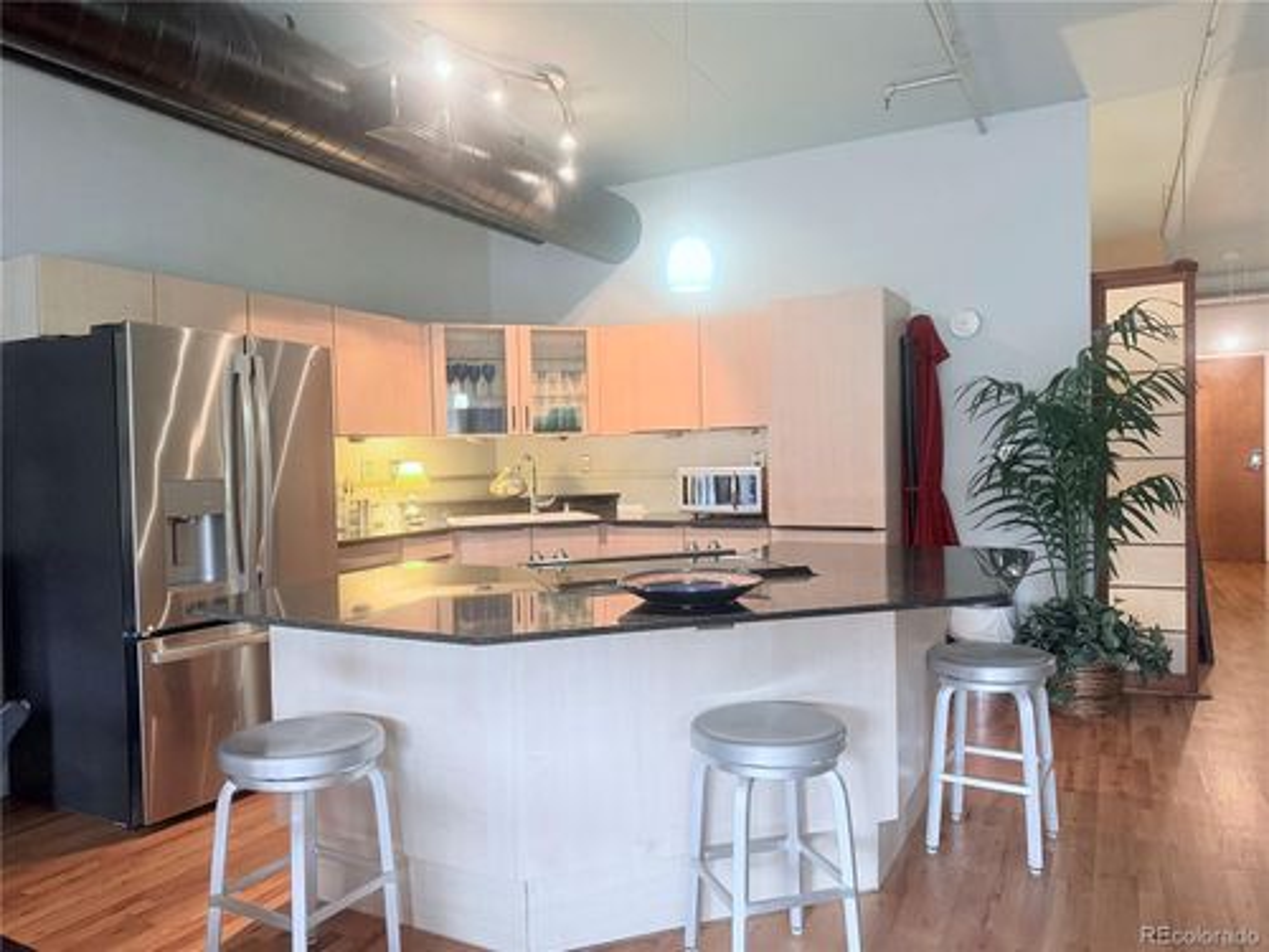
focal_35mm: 24
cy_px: 476
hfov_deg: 71.6
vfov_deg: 56.8
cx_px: 634
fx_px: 880
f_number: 1.78
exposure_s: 1/60
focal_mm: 6.76
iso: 400
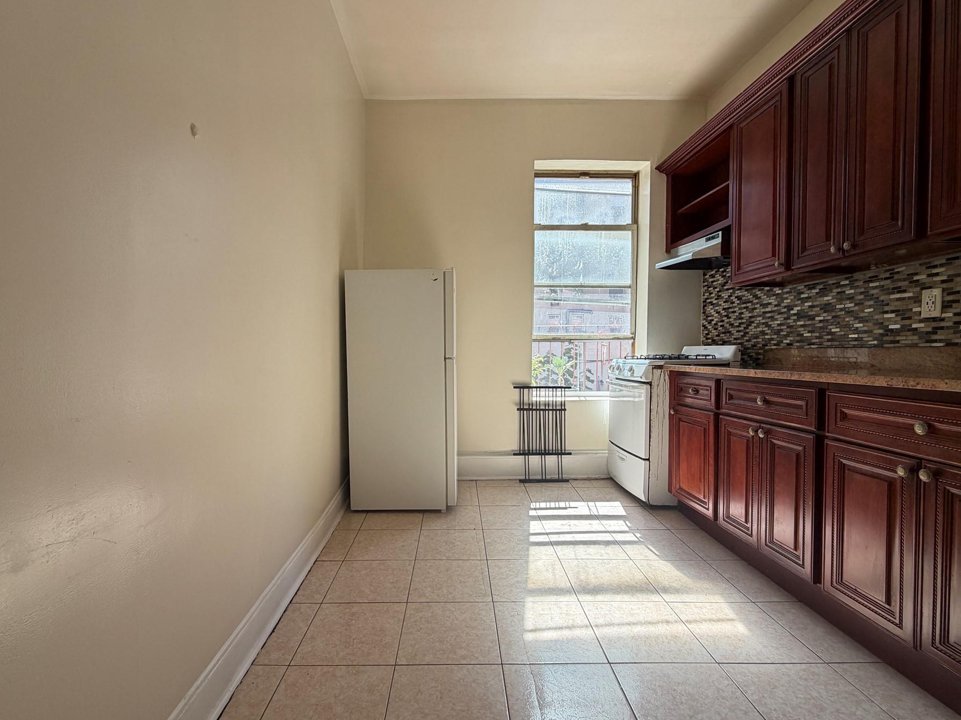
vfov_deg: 78.1
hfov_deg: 94.4
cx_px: 455
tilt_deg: -2.1
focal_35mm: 16
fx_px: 444
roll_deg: -0.1
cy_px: 362
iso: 64
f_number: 2.2
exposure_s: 1/181
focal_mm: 2.22
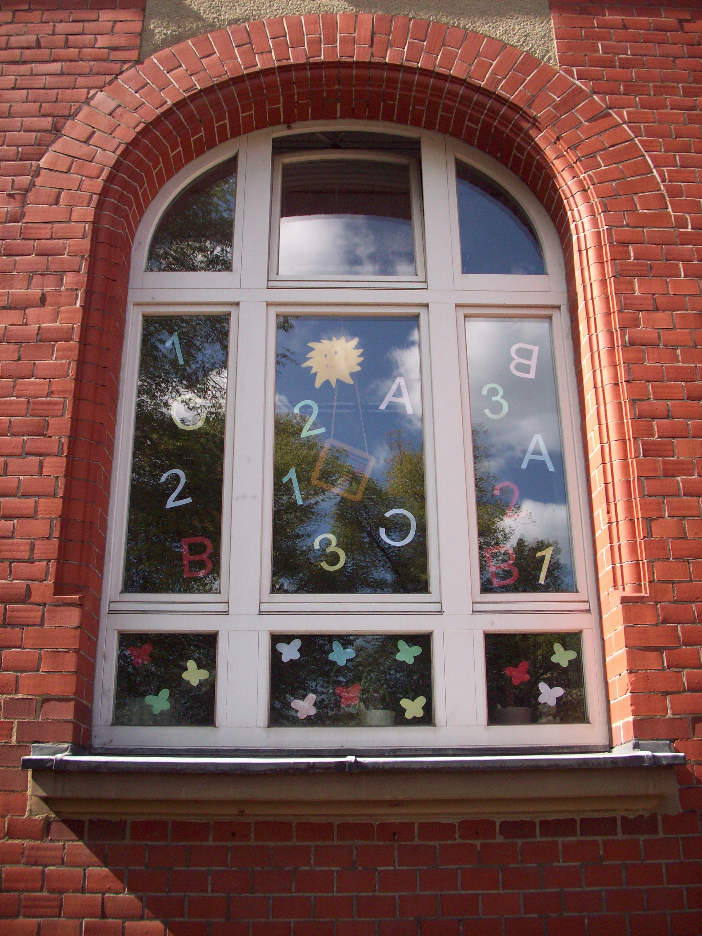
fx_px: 1000
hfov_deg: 38.7
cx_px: 351
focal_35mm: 37
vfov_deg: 50.1
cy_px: 468
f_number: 2.8
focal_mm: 6.2
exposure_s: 1/513
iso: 80
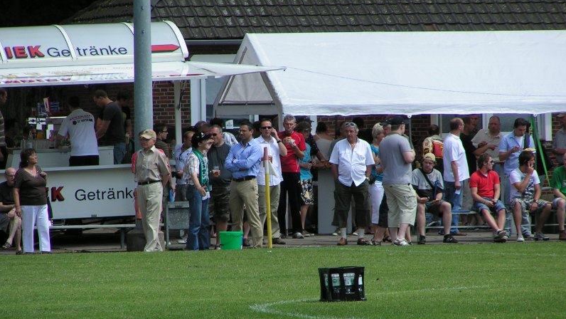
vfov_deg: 2.9
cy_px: 207
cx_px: 283
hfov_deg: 5.2
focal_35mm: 416
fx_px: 6244
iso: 50
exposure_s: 1/500
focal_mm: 58
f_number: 4.5
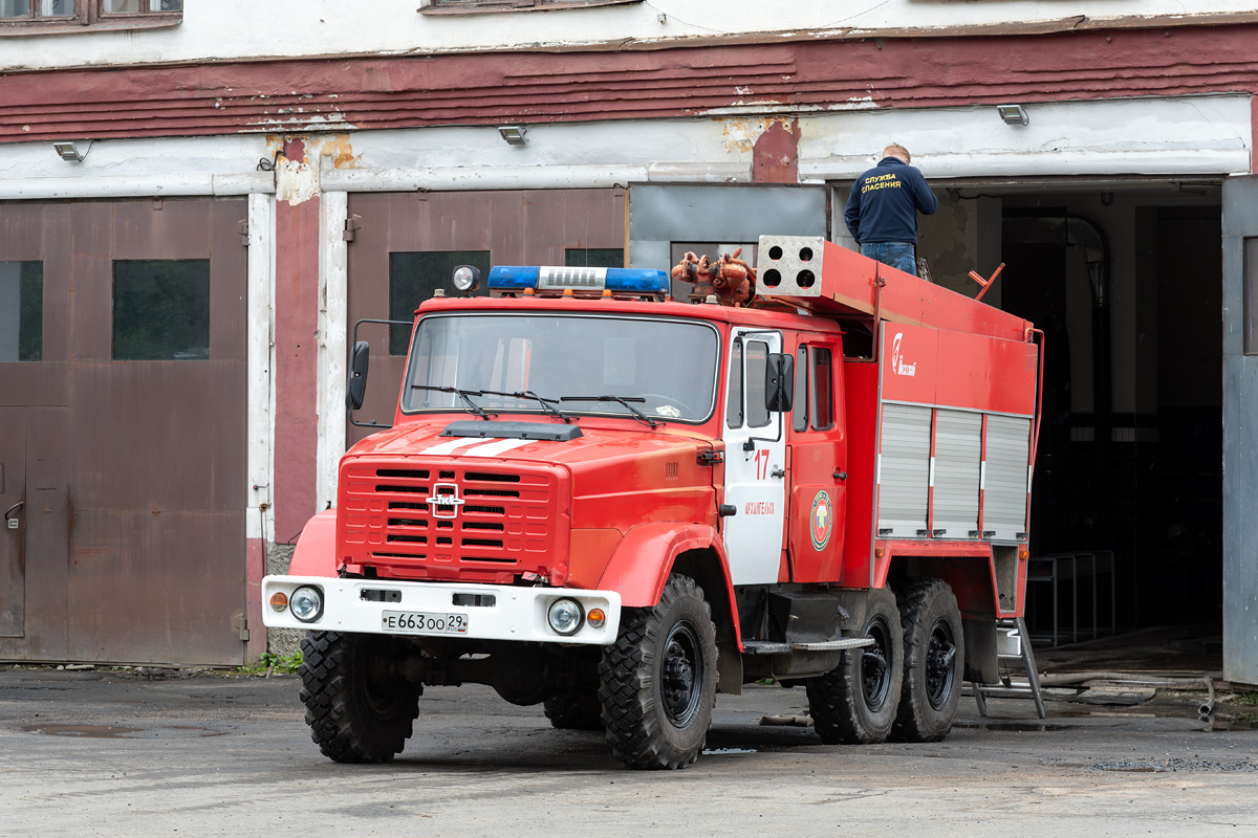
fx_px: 4053
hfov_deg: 17.6
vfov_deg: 11.8
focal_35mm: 116
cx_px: 629
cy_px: 419
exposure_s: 1/250
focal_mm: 116
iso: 360
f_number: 8
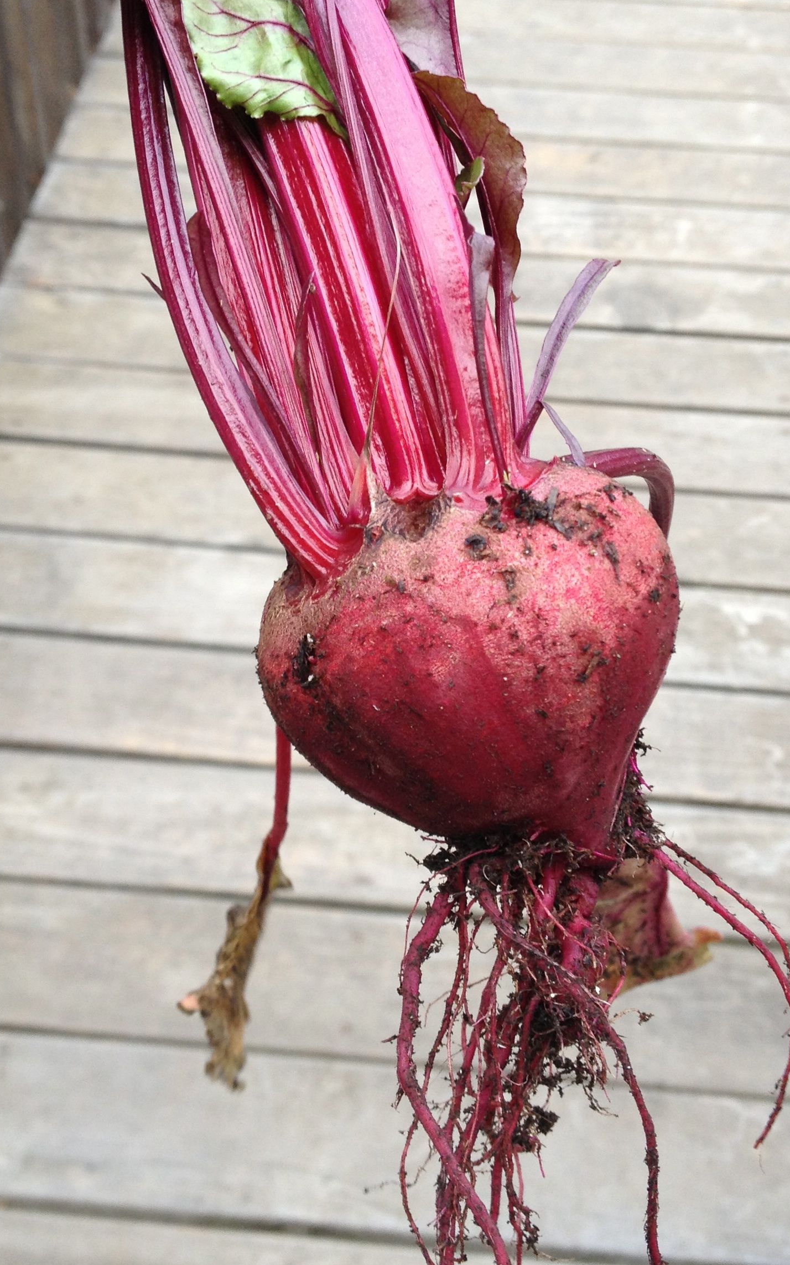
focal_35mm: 53
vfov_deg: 38.2
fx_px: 1826
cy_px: 582
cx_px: 363
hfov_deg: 24.4
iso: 50
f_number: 2.4
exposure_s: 1/60
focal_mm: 4.28
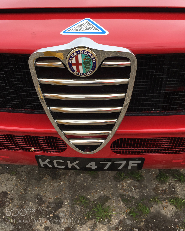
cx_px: 91
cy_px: 107
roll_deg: -2.0
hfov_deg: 47.1
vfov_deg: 57.1
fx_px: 212
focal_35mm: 31
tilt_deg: -29.1
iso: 32
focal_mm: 4.15
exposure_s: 1/257
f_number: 2.2
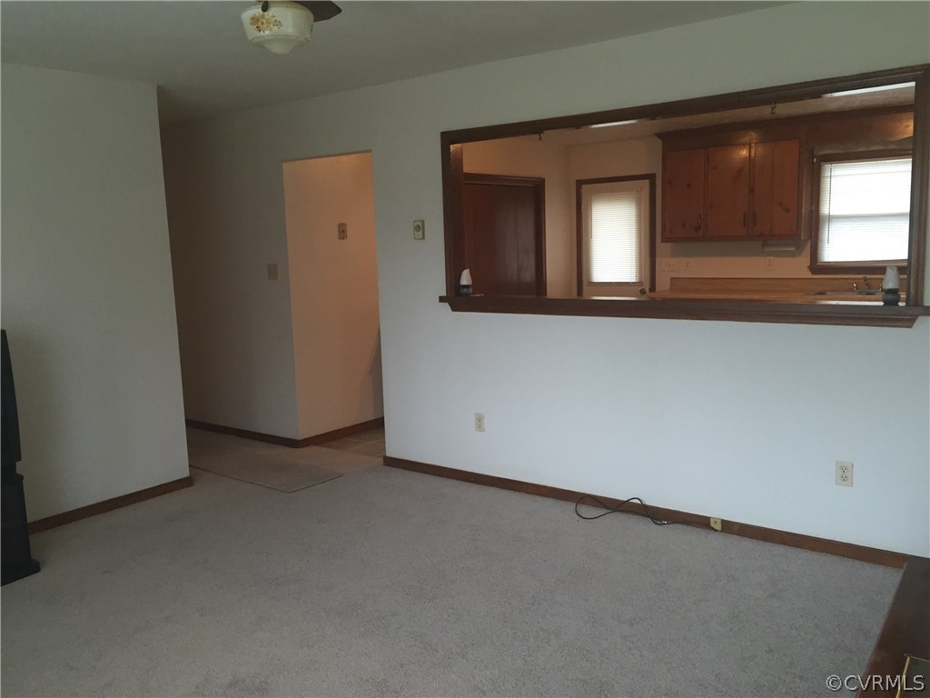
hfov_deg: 61.7
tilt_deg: -9.2
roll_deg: +1.9
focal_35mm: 29
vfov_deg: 48.2
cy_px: 349
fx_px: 779
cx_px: 465
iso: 100
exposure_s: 1/30
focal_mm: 4.15
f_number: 2.2
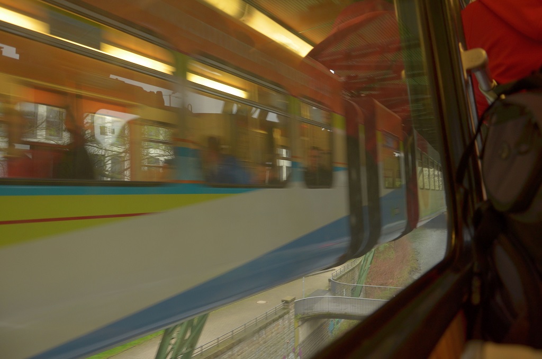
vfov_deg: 47.7
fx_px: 406
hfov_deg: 67.5
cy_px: 180
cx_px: 271
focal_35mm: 27
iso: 500
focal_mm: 18
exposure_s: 1/100
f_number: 4.5
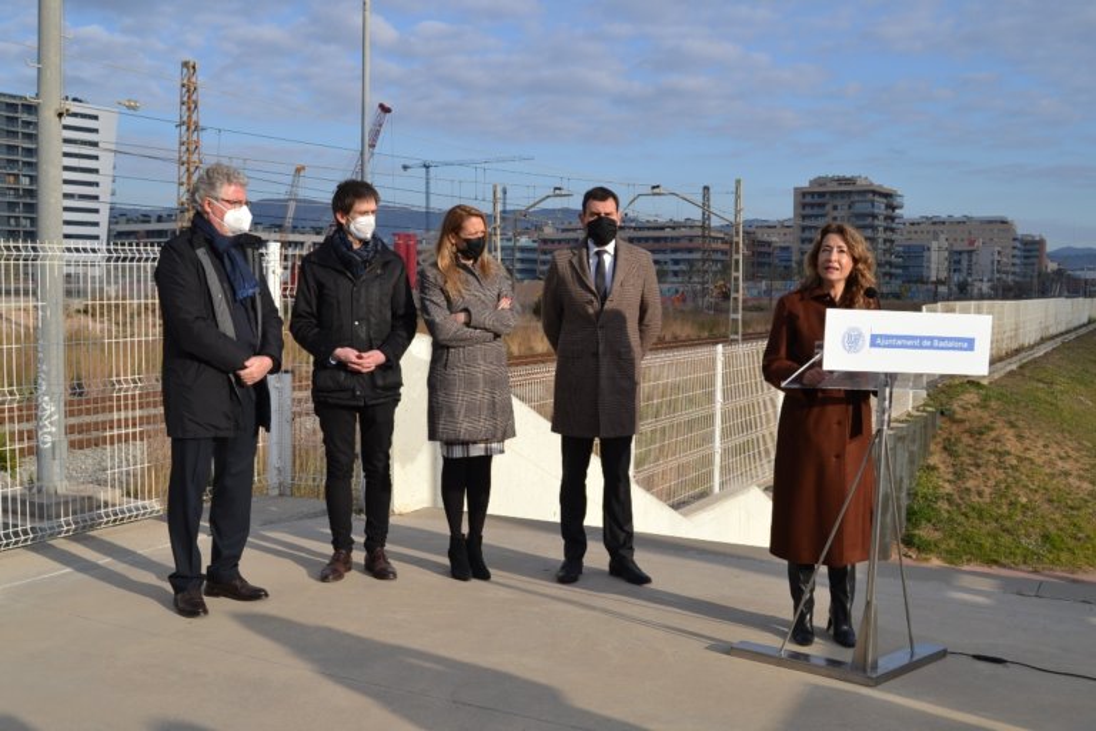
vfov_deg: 36.9
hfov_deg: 53.1
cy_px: 366
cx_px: 548
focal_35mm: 36
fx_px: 1096
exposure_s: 1/250
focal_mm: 24
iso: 100
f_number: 8
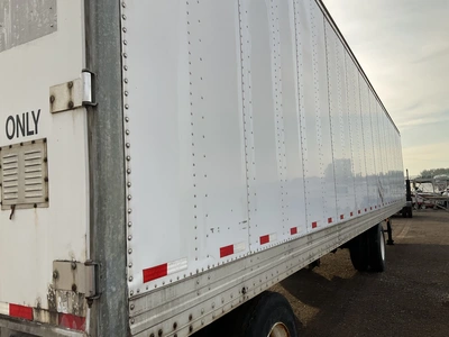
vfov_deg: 48.2
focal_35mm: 29
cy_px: 168
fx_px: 376
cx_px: 224
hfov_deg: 61.7
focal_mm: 3
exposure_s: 1/898
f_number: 1.8
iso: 25
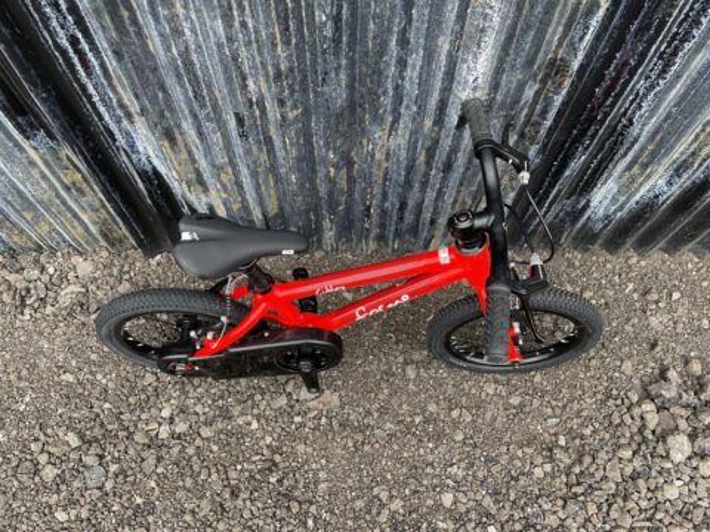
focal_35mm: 26
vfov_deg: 53.1
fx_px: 533
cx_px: 355
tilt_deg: -63.9
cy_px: 266
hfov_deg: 67.3
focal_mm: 4.2
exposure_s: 1/179
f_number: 1.6
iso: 32
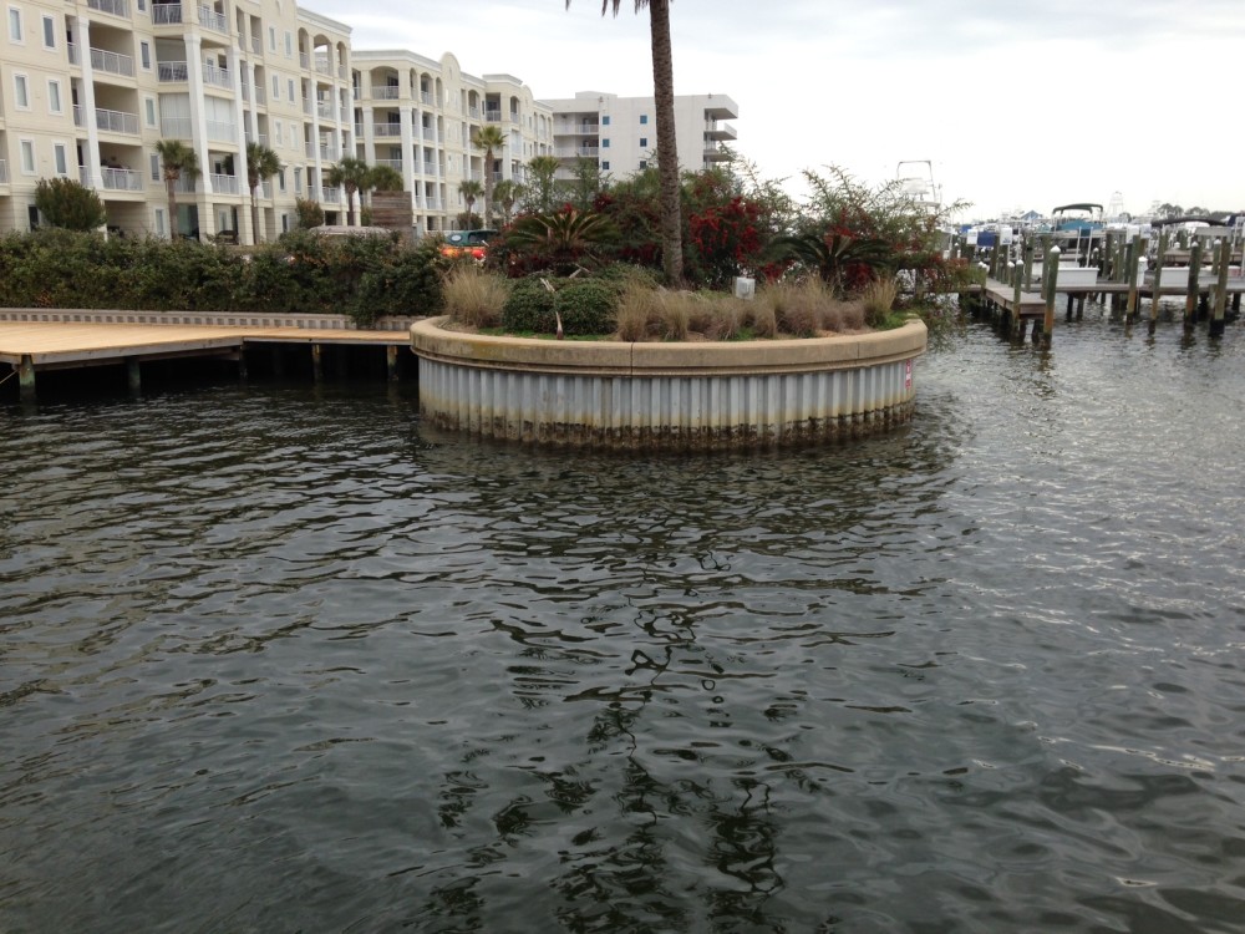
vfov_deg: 42.9
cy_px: 467
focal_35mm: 33
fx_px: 1187
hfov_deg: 55.4
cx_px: 622
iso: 50
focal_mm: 4.12
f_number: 2.4
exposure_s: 1/467
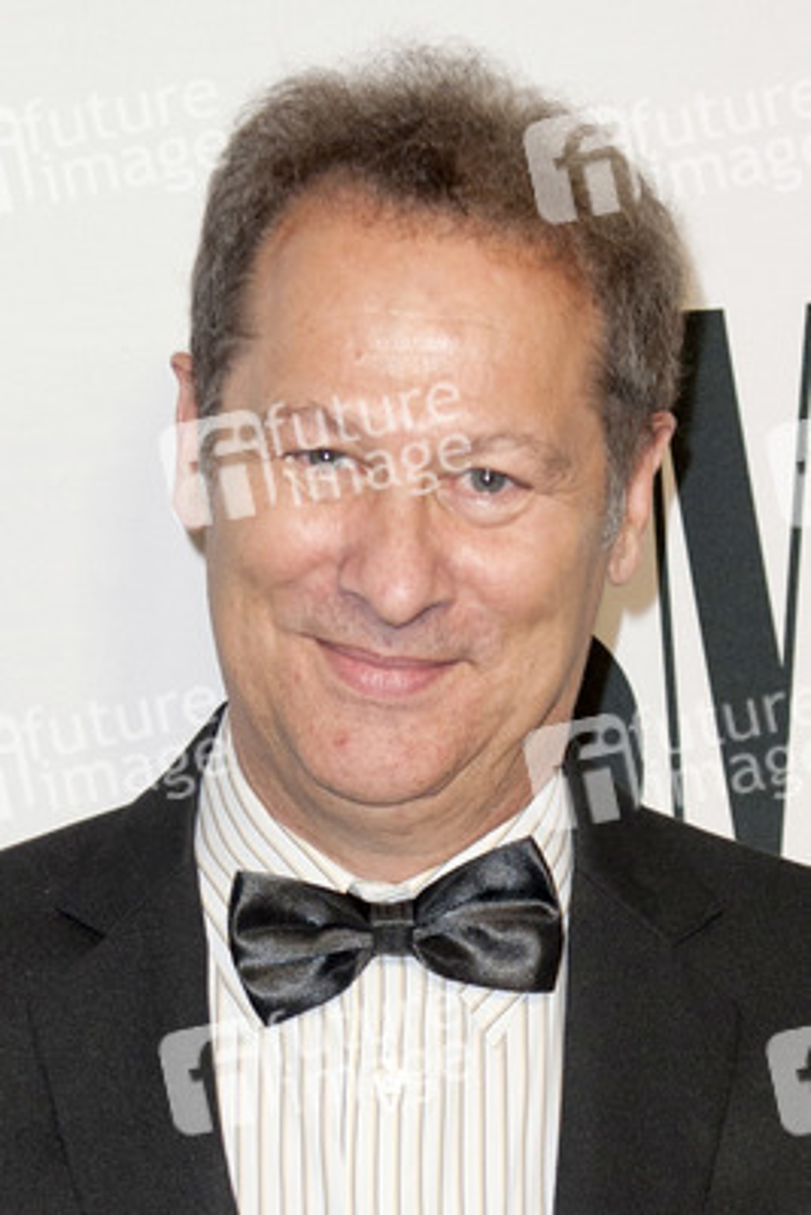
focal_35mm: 44
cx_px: 406
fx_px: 1485
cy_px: 608
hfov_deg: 30.5
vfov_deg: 44.5
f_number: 4
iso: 500
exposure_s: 1/400
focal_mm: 44
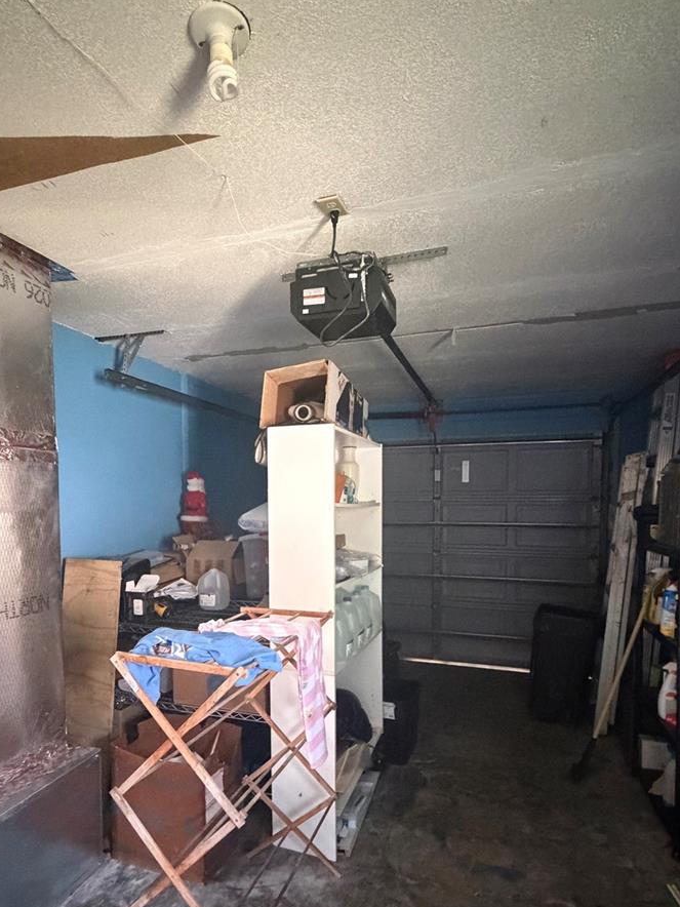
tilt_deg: -2.3
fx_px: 498
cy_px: 528
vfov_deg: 84.0
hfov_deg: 68.7
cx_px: 338
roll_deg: +0.2
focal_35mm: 19
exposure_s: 1/40
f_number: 2.2
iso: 1250
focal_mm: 2.22
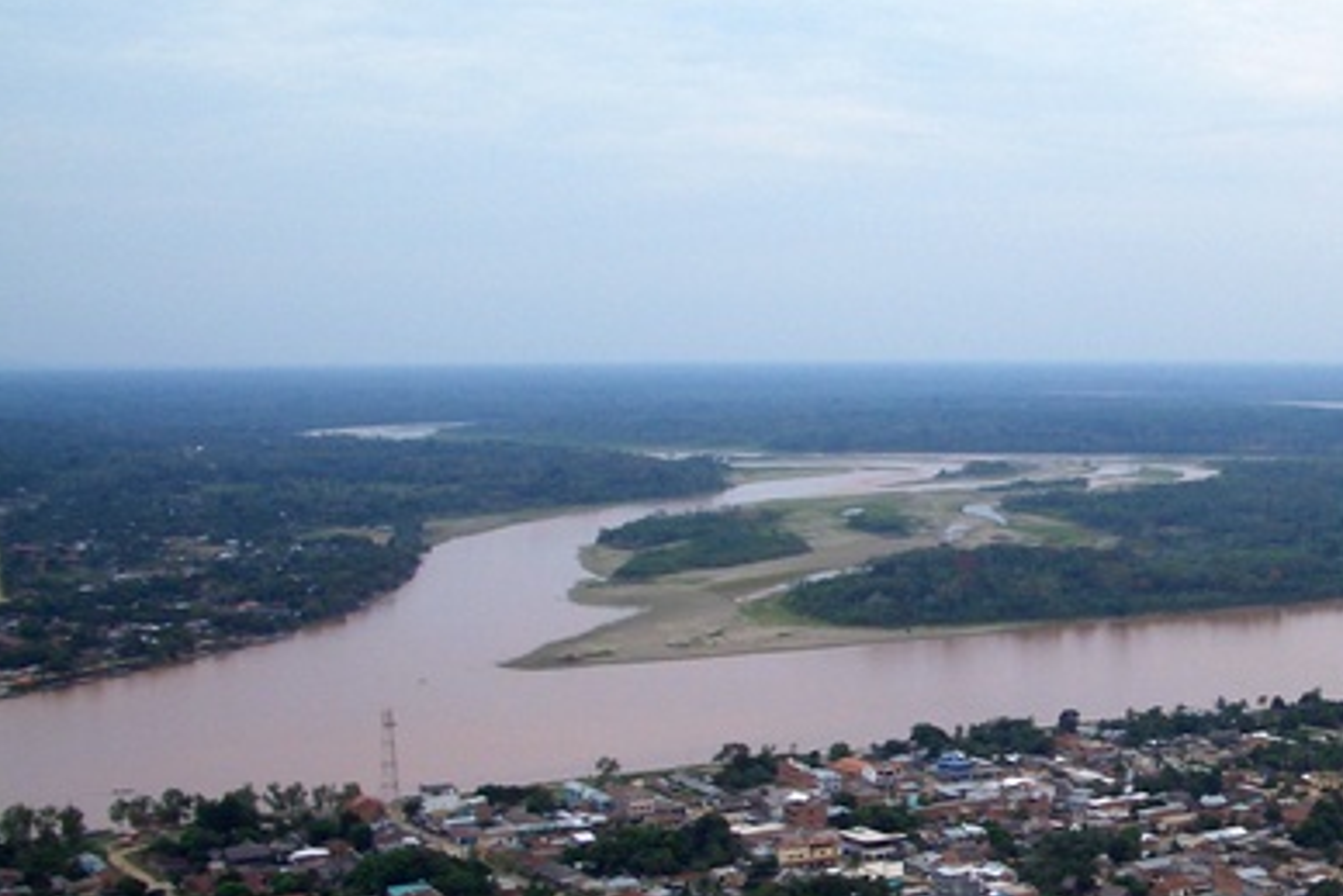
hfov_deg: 32.6
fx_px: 2239
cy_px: 643
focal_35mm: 60
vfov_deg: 22.5
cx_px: 1049
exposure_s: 1/800
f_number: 4.3
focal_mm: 5.8
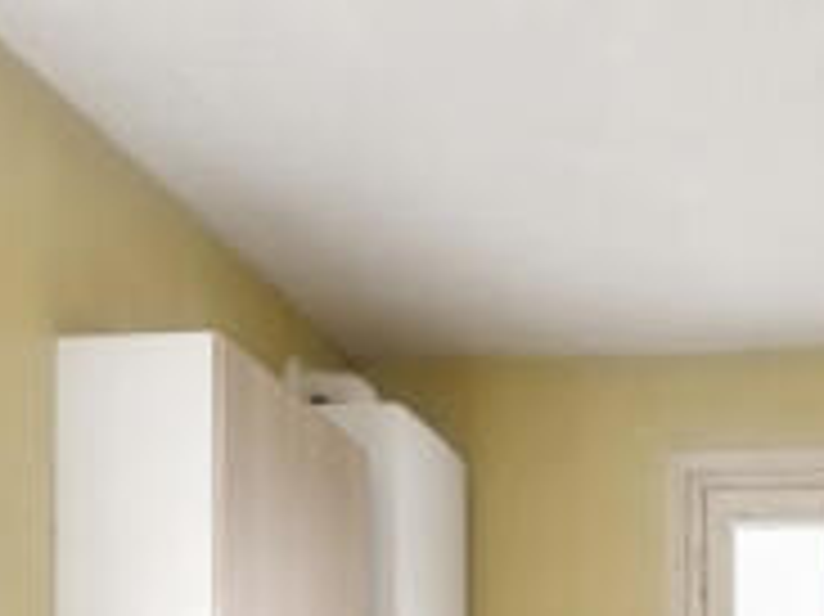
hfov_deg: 32.8
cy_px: 870
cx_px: 774
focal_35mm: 55
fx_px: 1308
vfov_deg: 22.7
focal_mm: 16
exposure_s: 1/20
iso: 200
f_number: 7.1
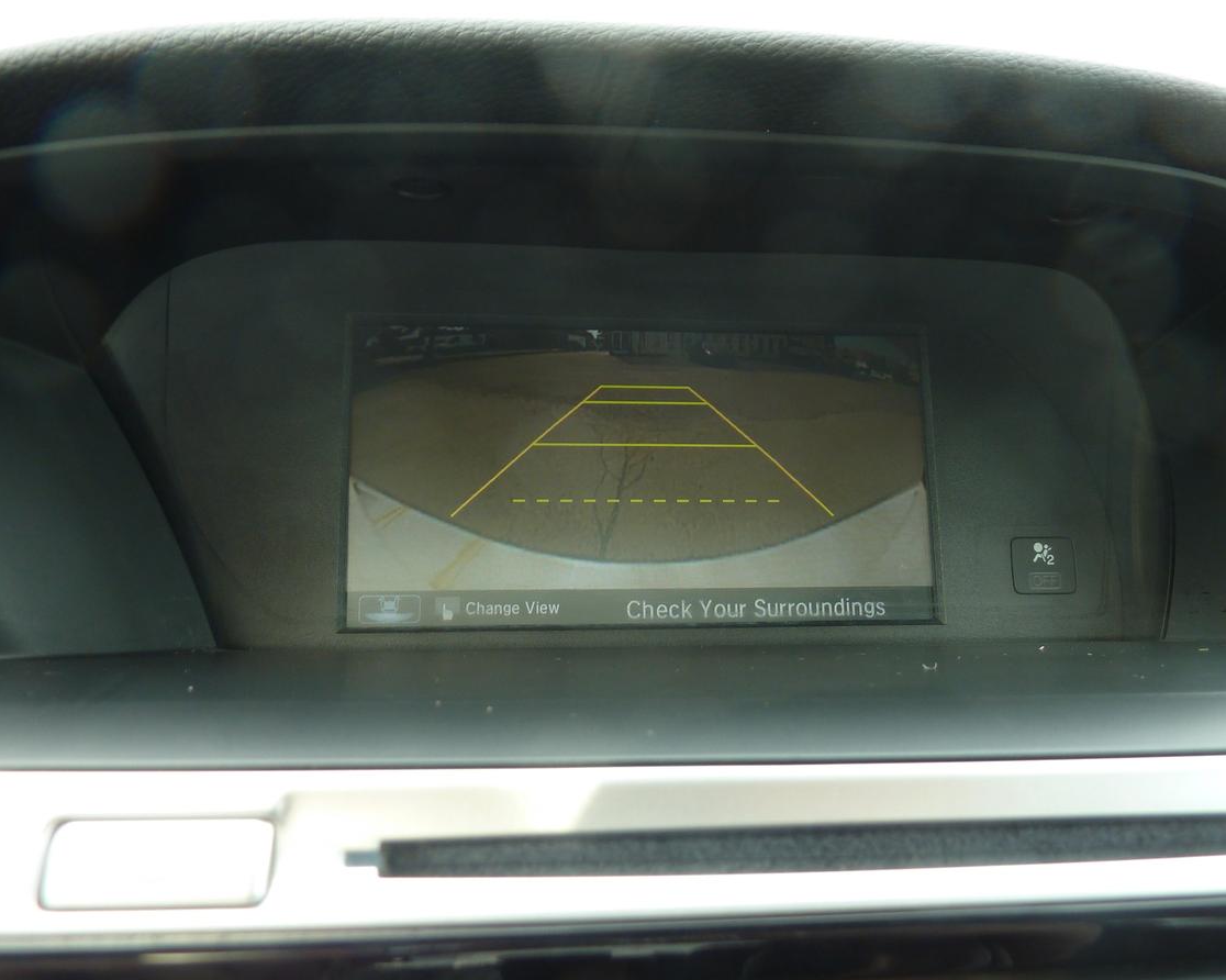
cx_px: 666
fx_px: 1016
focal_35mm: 28
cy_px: 505
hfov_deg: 62.1
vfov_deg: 51.5
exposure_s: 1/50
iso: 80
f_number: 3.3
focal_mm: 4.1
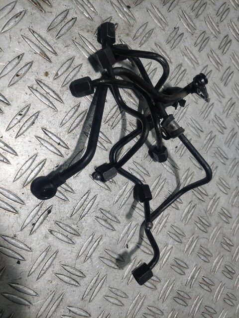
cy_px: 159
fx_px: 230
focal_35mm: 25
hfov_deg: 54.9
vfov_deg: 69.4
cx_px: 120
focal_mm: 5.23
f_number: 1.8
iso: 50
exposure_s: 1/100
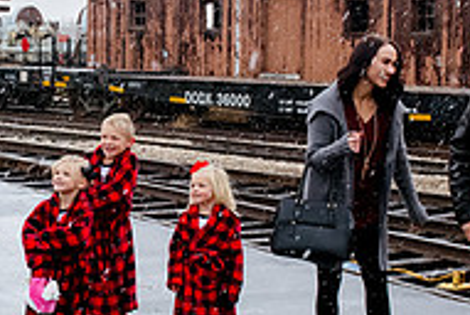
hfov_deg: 19.3
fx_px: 1373
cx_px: 118
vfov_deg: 13.1
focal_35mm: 105
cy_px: 174
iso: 1250
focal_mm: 26
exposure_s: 1/320
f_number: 7.1
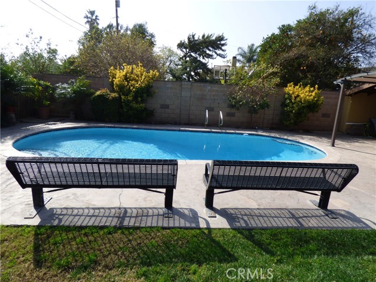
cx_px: 188
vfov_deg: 66.0
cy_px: 141
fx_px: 217
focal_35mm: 20
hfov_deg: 81.7
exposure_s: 1/1300
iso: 100
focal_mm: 3.58
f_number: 2.8
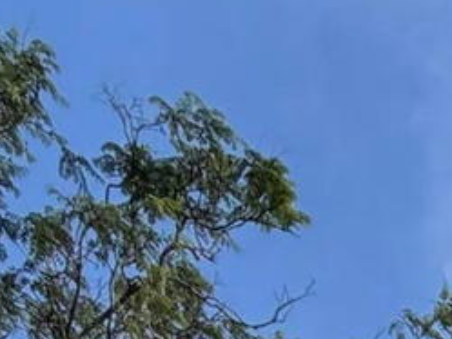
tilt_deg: +29.2
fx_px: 1411
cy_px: 1240
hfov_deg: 15.3
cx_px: 855
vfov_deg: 8.8
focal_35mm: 108
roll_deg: -0.8
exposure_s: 1/531
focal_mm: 2.22
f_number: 2.2
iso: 40
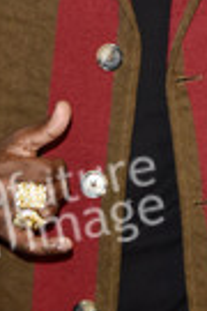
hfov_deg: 2.3
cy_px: -134
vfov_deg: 3.5
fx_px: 5097
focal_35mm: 591
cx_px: 113
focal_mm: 200
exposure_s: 1/250
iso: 2000
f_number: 5
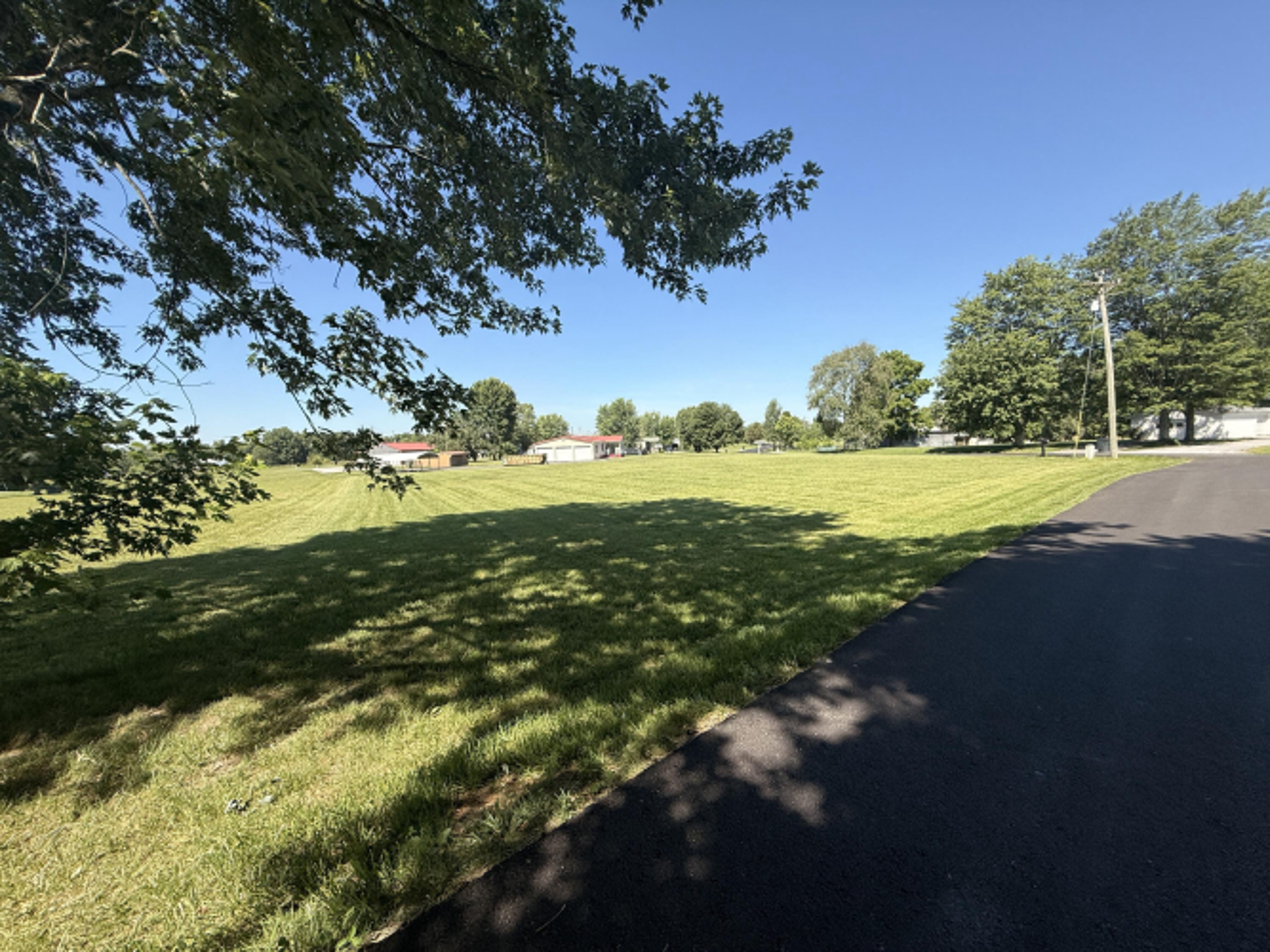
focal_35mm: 14
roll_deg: +1.6
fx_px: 514
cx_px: 635
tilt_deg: -3.8
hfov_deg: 102.1
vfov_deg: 85.7
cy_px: 476
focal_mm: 2.22
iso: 50
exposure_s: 1/1497
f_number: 2.2
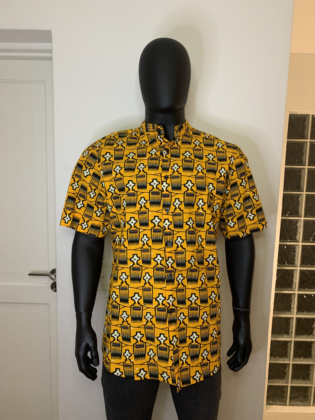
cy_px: 210
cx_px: 158
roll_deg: -1.8
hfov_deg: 53.1
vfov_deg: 67.3
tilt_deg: -6.2
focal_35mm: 26
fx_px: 315
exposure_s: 1/60
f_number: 1.8
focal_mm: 4.25
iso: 320
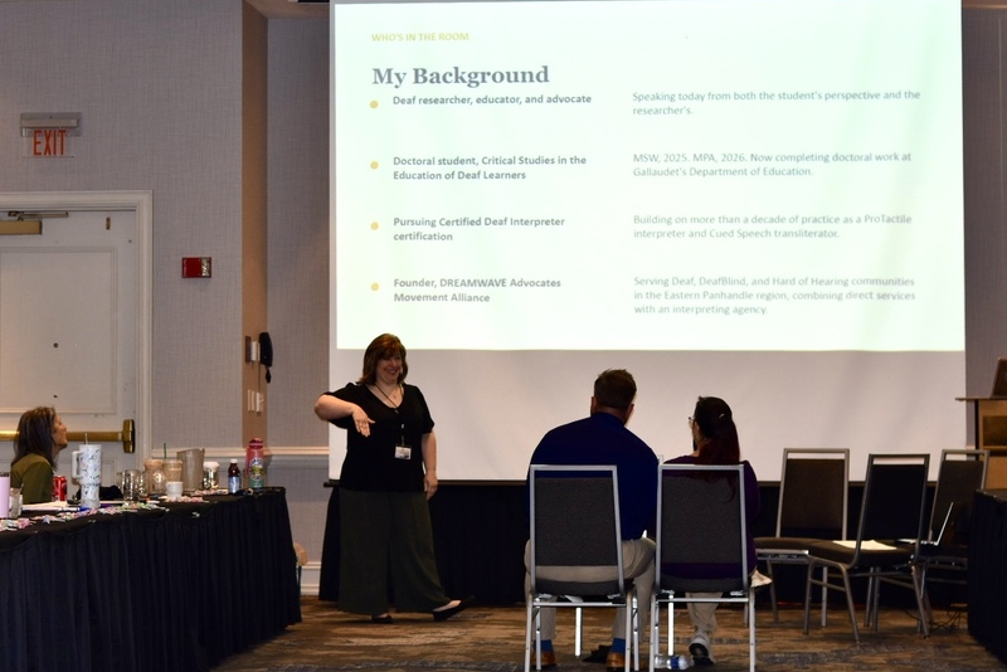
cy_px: 259
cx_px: 385
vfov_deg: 14.3
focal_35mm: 96
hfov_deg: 21.2
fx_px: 2686
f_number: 2.8
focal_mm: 50
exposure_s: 1/125
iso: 360
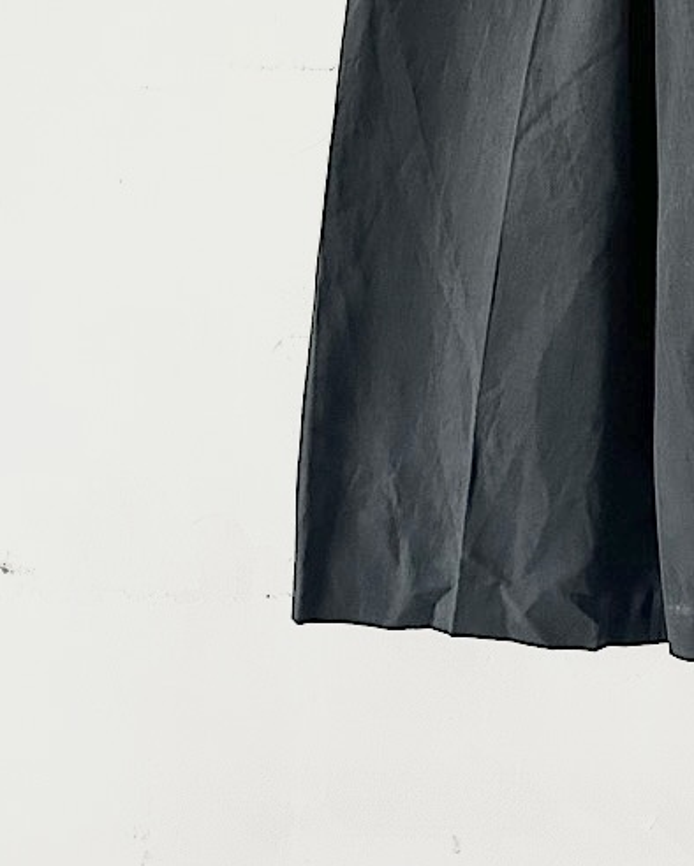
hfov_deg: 22.4
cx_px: 669
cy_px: -114
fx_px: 1693
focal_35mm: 66
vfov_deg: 26.2
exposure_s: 1/60
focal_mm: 5.7
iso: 160
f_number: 1.5
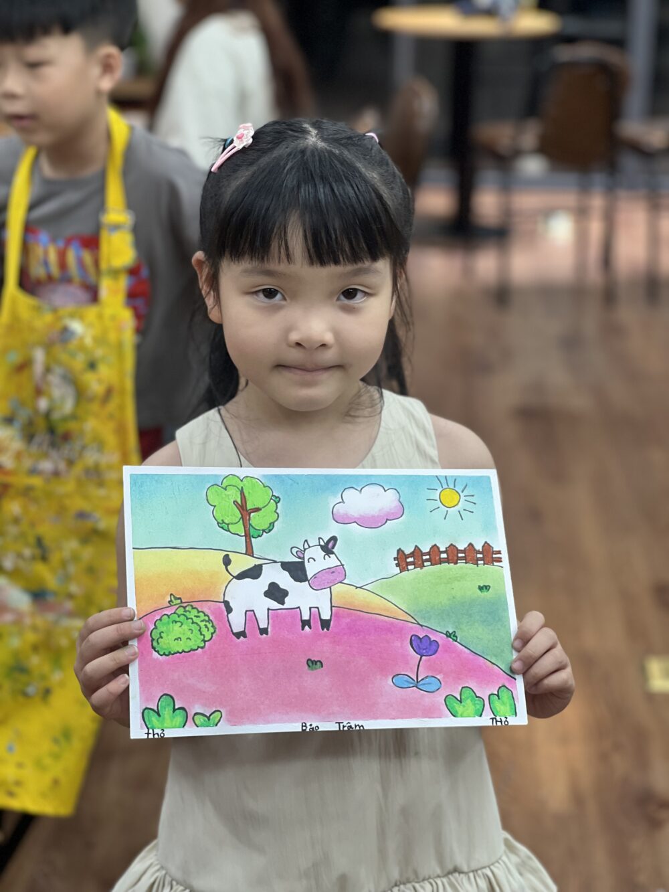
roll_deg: -2.1
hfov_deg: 19.1
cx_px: 334
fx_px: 1984
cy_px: 446
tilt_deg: -16.5
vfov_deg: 25.3
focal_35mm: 77
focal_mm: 9
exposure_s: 1/50
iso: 160
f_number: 2.8
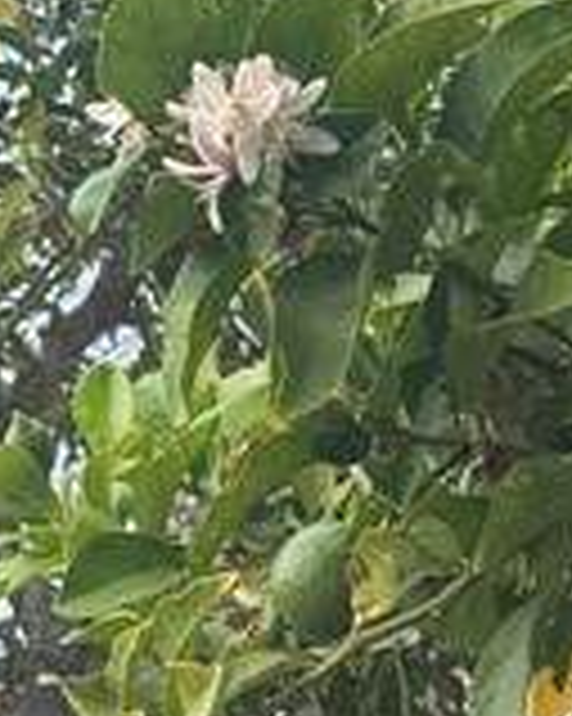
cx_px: 842
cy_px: 1603
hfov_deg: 9.9
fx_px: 3198
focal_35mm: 151
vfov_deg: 11.1
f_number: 1.78
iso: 50
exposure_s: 1/135
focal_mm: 6.76
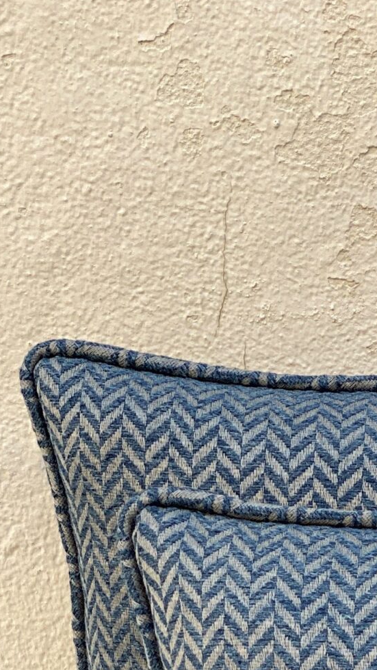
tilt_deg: -27.4
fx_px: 2631
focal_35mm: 148
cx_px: 551
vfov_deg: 14.0
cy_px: 870
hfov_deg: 8.0
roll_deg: +0.1
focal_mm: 6
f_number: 2
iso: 32
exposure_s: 1/122
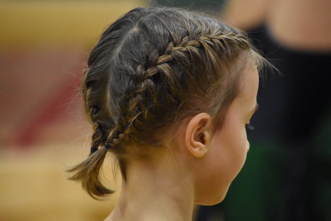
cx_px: 166
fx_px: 3311
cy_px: 110
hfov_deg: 5.7
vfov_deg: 3.8
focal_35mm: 360
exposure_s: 1/400
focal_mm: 240
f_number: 5.3
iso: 9000
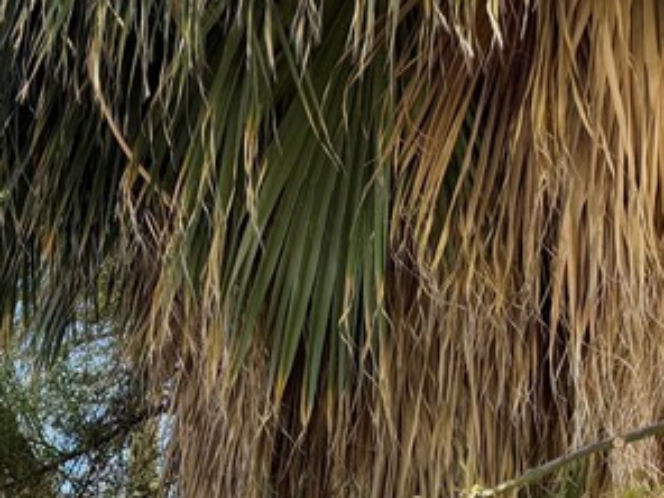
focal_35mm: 83
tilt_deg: +0.4
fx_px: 1592
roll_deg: -2.2
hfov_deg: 21.1
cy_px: 837
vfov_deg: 15.7
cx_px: -236
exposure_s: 1/1292
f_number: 1.78
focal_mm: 6.76
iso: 100
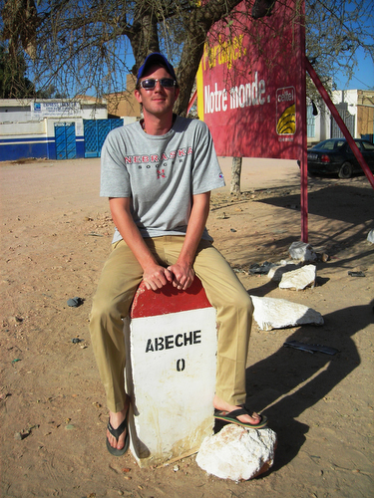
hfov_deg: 37.7
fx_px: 547
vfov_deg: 49.0
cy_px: 249
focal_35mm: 38
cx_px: 187
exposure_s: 1/308
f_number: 6.4
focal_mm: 6.3
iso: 50
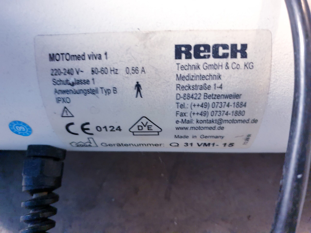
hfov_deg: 67.3
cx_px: 156
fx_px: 234
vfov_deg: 53.1
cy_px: 116
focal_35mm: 26
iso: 320
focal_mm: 4.3
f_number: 1.5
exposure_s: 1/20
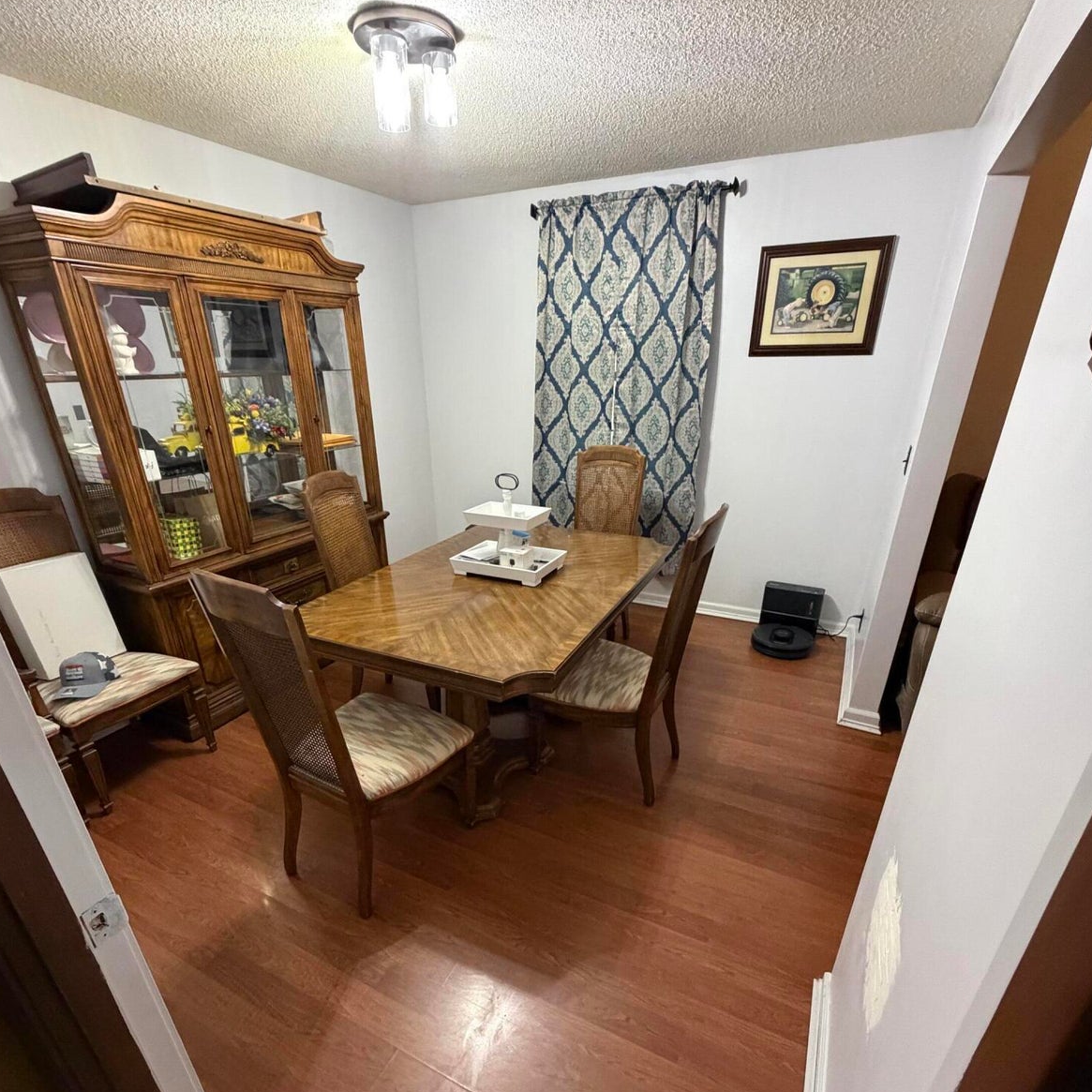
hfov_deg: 84.0
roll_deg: +0.4
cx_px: 535
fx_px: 607
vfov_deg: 83.0
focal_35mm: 17
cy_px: 655
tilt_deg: -26.0
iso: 640
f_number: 2.2
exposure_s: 1/60
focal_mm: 2.22
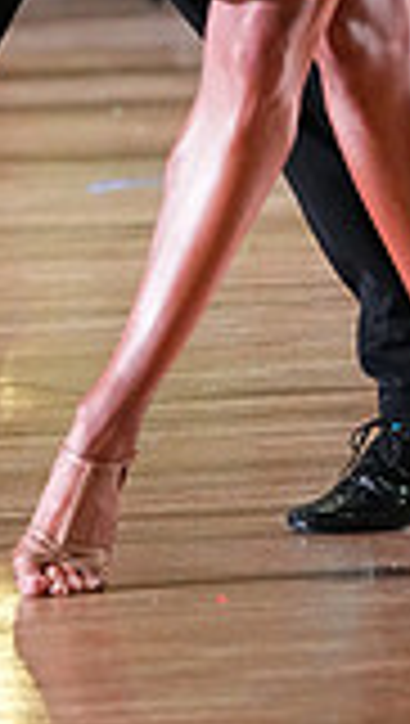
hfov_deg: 1.9
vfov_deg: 3.3
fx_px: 12421
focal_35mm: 645
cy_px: -441
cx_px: 164
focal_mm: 171
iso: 8000
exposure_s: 1/400
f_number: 4.5
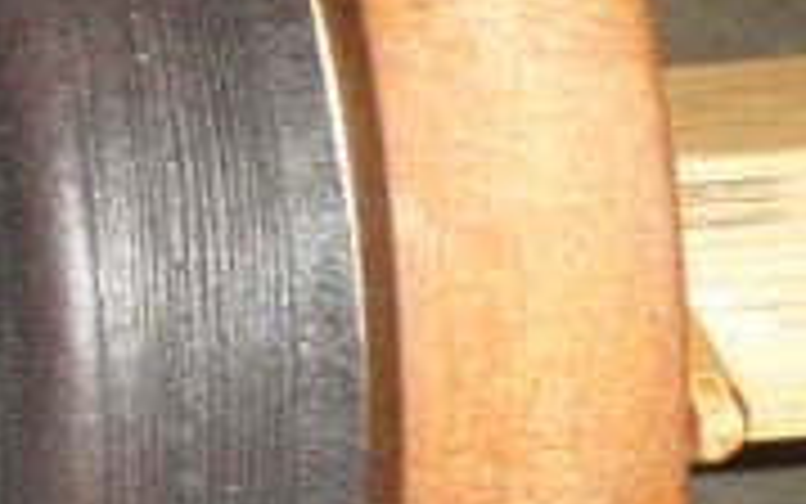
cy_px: 306
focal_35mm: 178
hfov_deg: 11.1
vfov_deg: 7.4
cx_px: -554
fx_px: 3911
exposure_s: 1/60
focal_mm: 8.3
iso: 160
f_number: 3.4
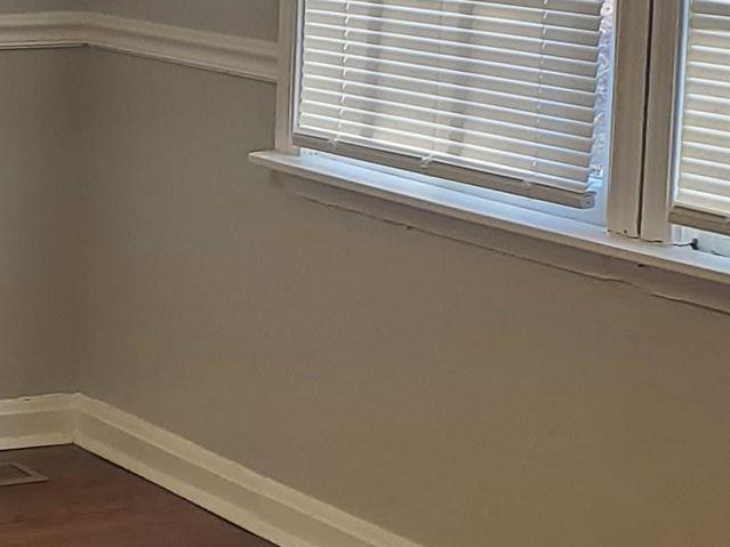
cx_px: -120
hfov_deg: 15.3
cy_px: 257
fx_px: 2636
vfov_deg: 11.9
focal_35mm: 125
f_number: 2.4
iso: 80
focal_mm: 4.3
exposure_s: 1/120
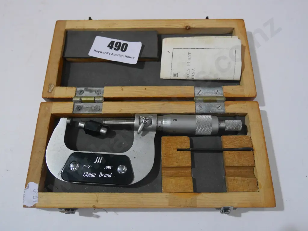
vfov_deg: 49.8
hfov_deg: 63.4
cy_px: 116
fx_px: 249
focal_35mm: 28
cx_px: 154
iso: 3200
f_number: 4
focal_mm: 14
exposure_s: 1/250
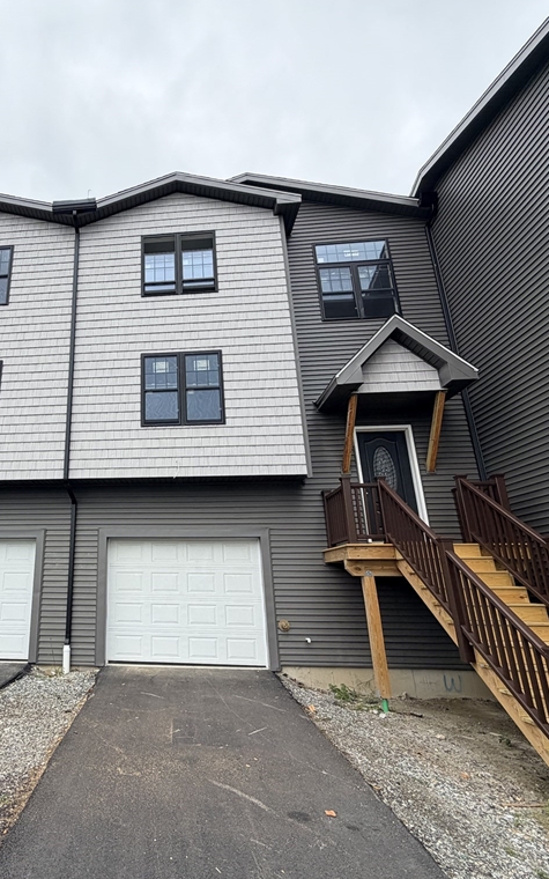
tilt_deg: +20.9
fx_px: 479
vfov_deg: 85.1
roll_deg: +0.7
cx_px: 131
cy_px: 440
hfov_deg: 56.4
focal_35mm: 20
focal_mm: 2.22
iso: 40
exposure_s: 1/559
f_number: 2.2
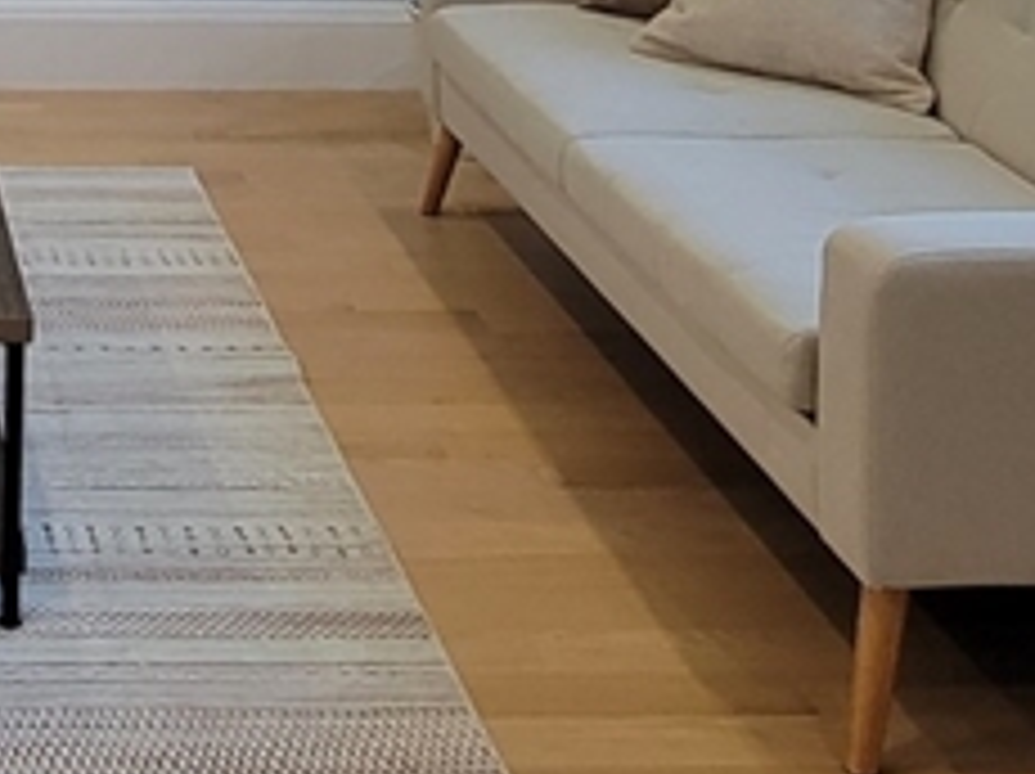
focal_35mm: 58
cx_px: -171
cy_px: -234
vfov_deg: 22.5
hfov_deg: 29.2
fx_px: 1732
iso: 125
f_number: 2.2
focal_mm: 2.2
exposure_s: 1/60.2
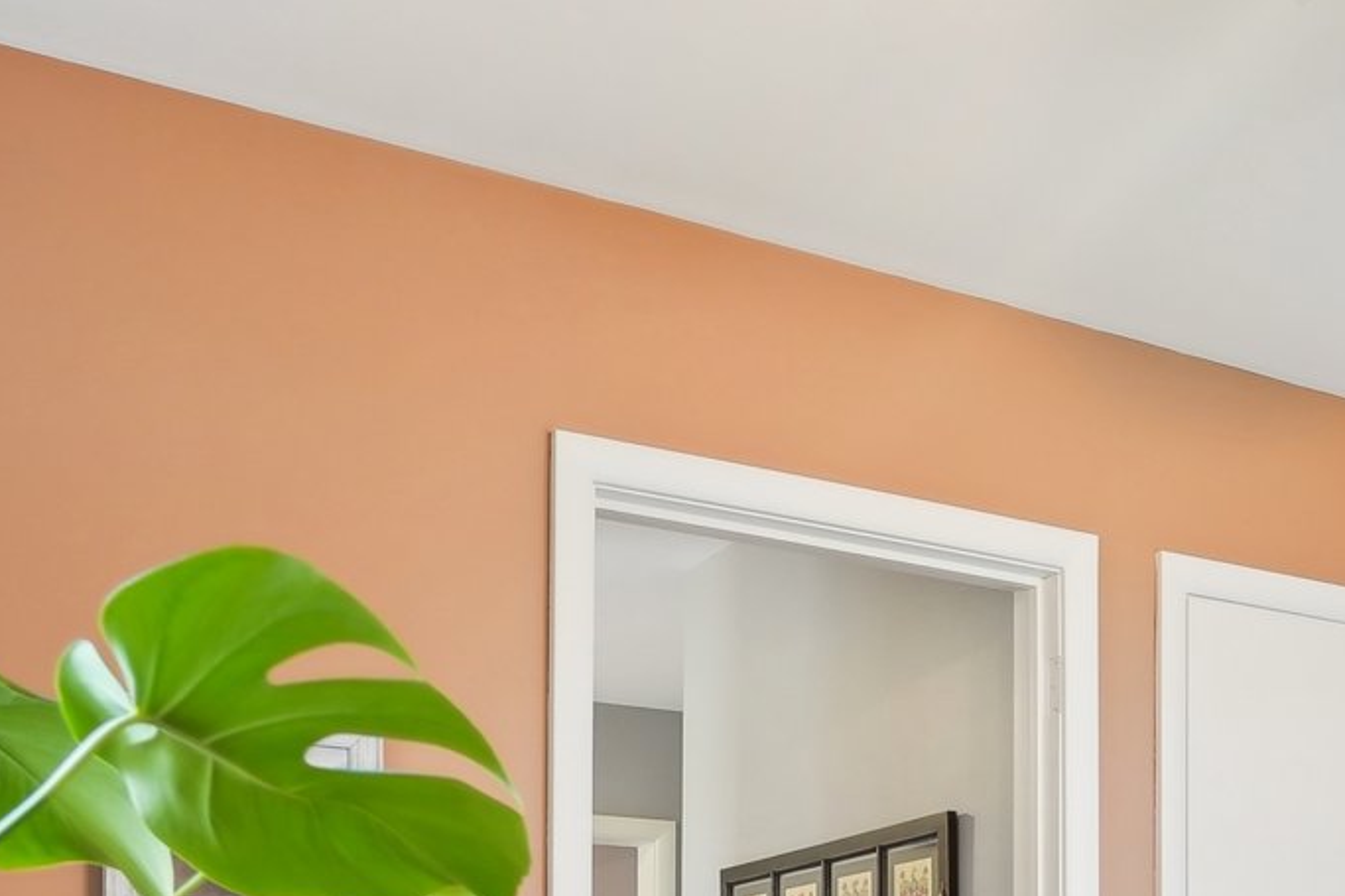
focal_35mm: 48
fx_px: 1793
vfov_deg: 24.6
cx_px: 829
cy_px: 1149
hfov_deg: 40.9
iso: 400
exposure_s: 1/6
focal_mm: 16
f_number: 8
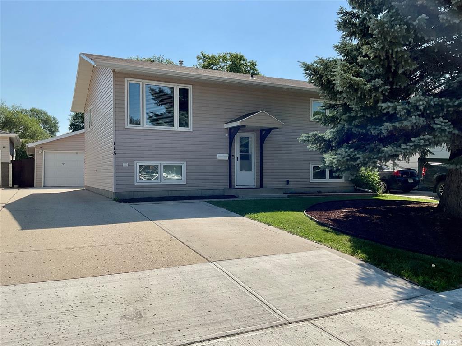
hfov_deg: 61.7
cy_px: 173
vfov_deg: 48.2
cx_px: 231
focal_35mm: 29
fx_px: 387
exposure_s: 1/2959
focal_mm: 3
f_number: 1.8
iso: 20
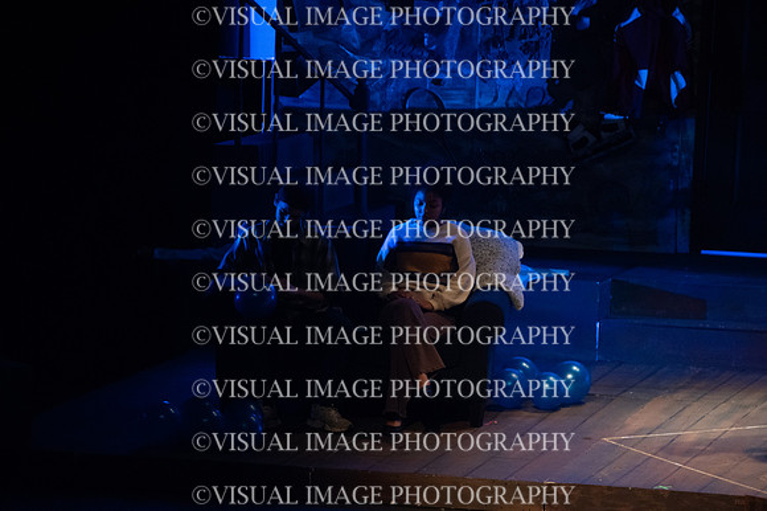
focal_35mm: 320
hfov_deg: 6.4
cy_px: 256
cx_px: 384
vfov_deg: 4.3
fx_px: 6814
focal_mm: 320
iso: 10000
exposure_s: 1/160
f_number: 6.3
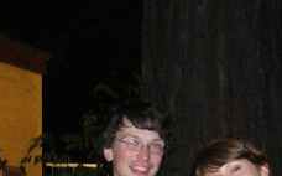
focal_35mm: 114
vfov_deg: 11.0
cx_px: 87
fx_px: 875
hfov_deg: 18.2
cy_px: 265
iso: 400
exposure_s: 1/60
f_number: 2.8
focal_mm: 5.8
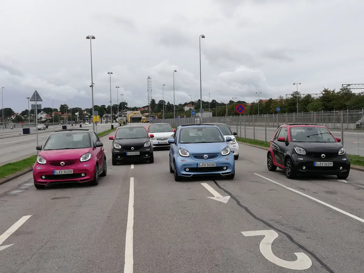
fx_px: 421
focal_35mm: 40
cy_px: 136
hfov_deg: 46.8
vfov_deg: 36.0
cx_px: 182
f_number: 2.2
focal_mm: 3.81
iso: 50
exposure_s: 1/835
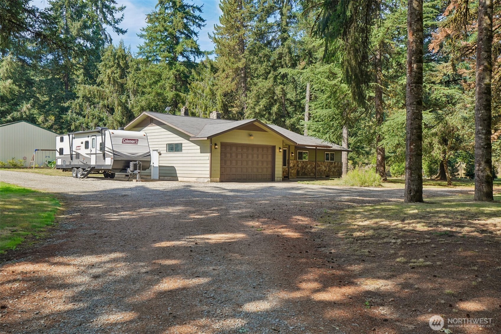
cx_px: 250
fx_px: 487
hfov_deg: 54.4
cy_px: 167
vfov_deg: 37.8
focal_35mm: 35
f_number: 8
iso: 400
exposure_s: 1/250
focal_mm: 35
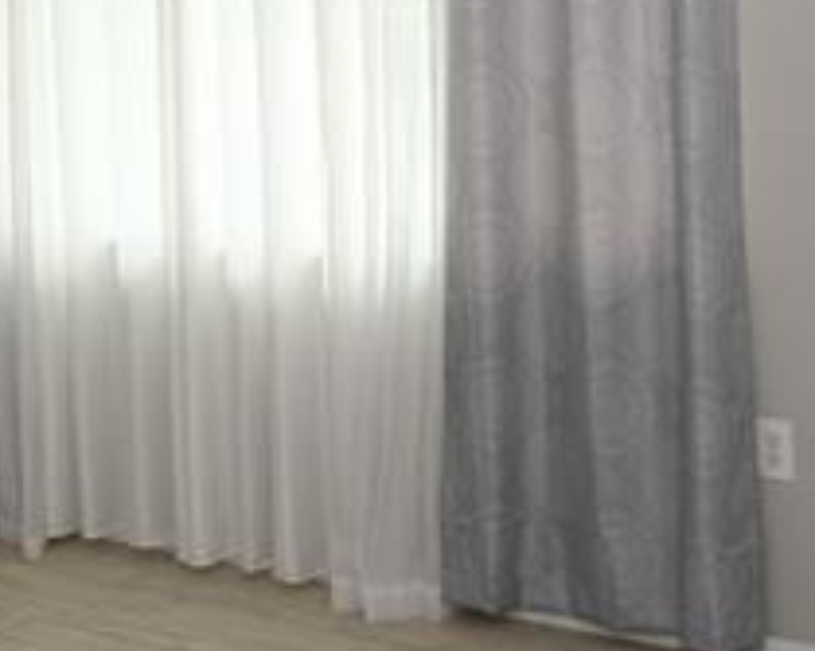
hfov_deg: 23.8
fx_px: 1881
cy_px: 55
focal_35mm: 78
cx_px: 96
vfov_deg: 19.3
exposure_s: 1/100
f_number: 5
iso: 200
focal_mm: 17
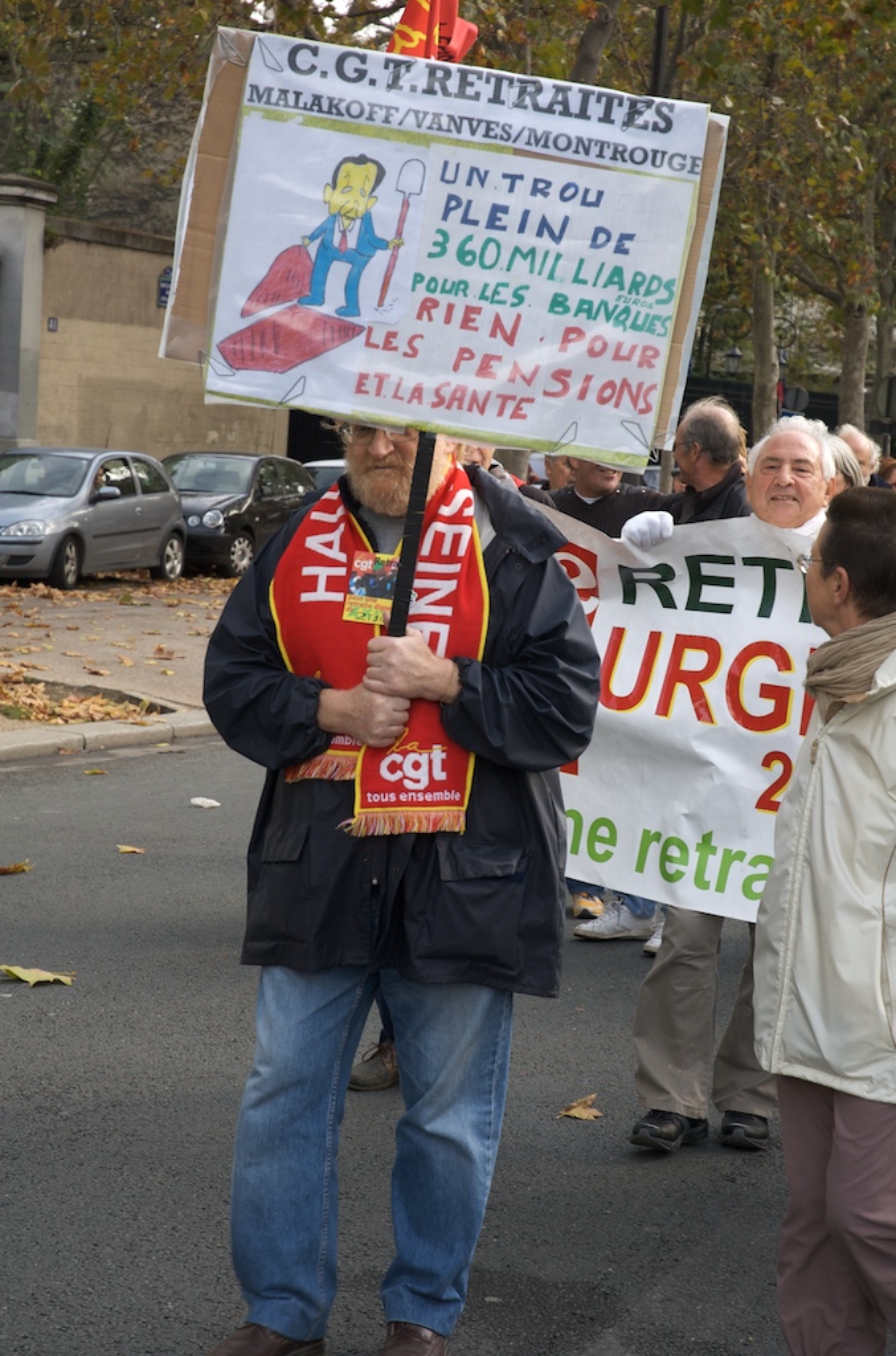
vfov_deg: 24.7
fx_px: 3098
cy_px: 678
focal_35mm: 82
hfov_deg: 16.5
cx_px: 448
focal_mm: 55
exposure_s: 1/160
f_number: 6.3
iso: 200
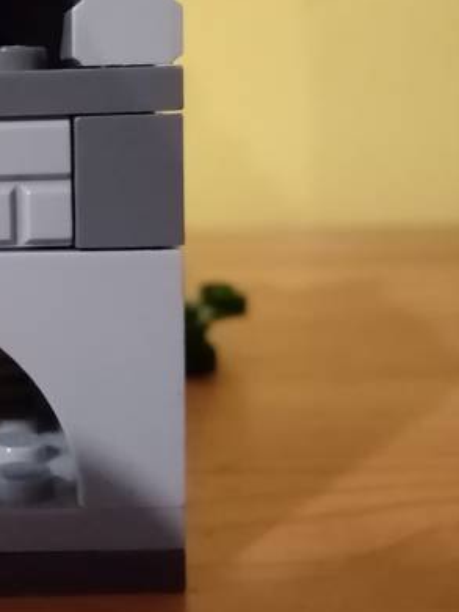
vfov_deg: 31.9
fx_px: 1060
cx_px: -60
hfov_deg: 22.9
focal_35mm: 60
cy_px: 198
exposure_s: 1/16.7
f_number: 1.8
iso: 1337
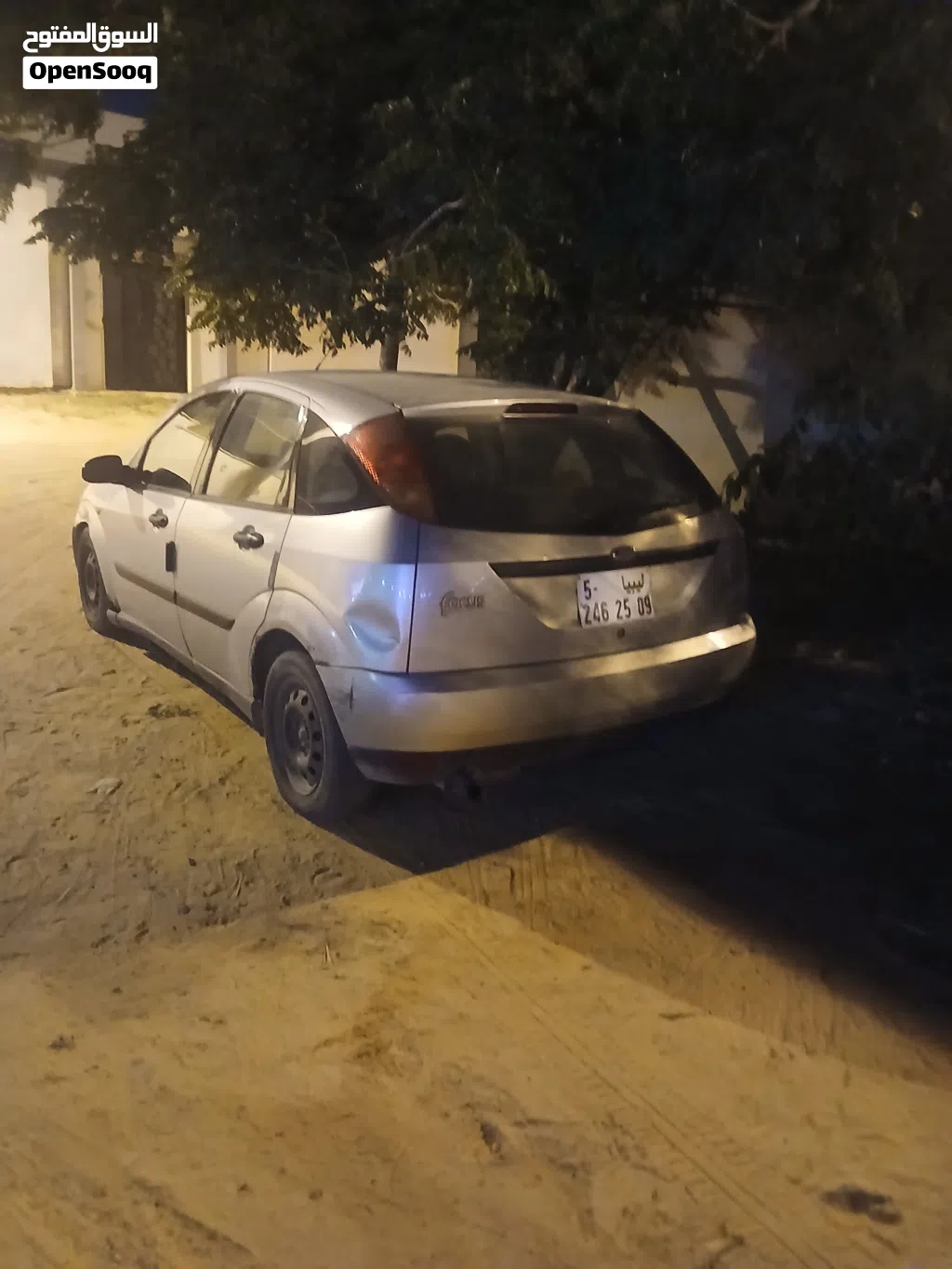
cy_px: 634
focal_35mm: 26
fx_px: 953
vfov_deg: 67.3
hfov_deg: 53.1
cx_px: 476
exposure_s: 1/16.7
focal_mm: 3.98
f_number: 1.8
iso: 1600
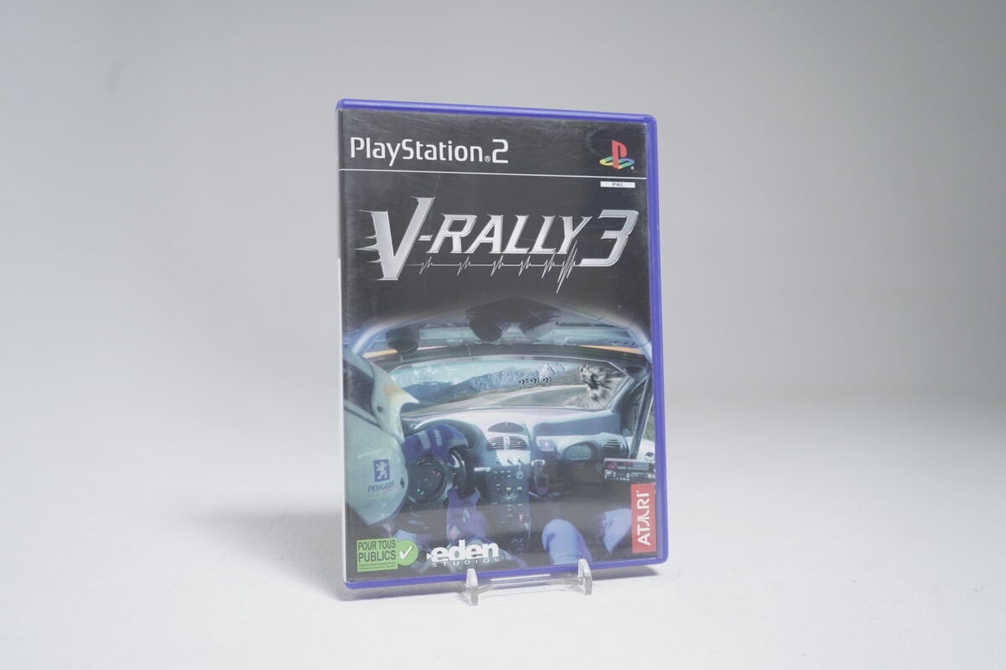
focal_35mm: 33
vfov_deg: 40.0
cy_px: 335
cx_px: 503
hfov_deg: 57.2
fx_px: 922
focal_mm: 33
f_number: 5.6
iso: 640
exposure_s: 1/20
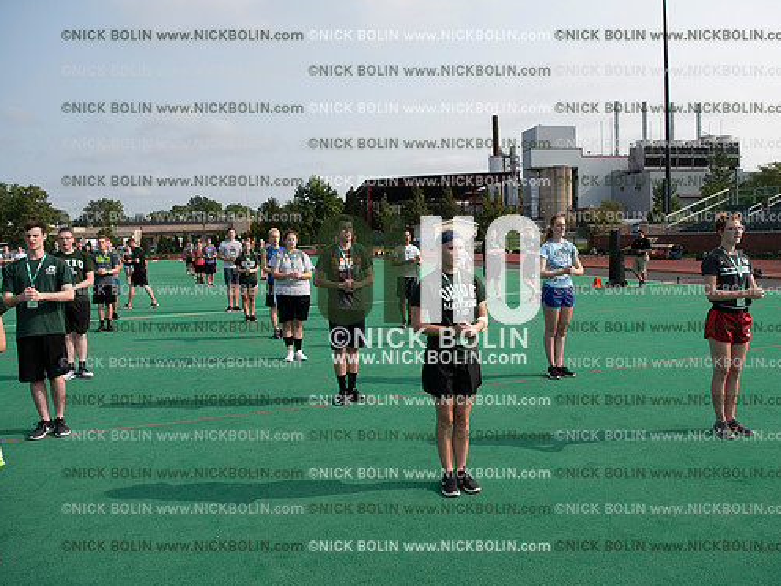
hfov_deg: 65.2
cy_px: 291
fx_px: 609
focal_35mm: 27
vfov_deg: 51.4
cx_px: 428
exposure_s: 1/640
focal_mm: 24
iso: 125
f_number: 5.6
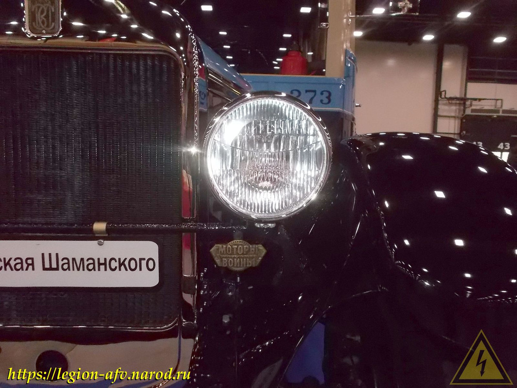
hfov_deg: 60.0
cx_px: 258
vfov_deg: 46.8
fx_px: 448
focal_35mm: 30
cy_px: 194
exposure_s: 1/25
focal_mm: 5.3
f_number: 3.4
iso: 400
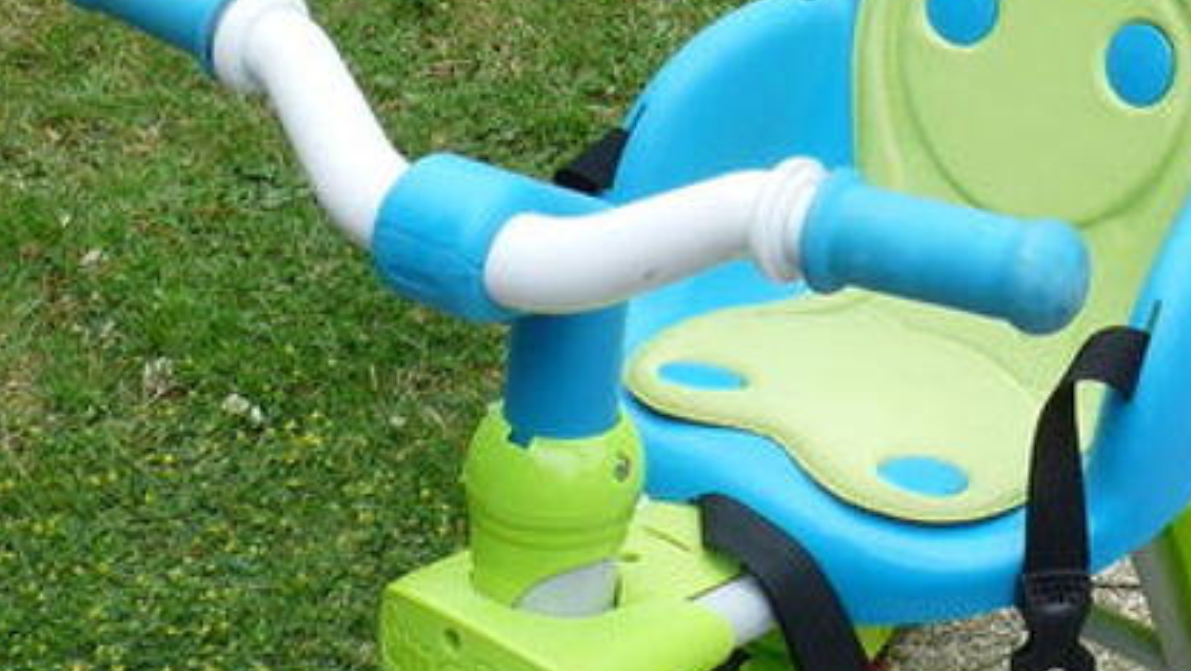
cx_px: 1117
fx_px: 2970
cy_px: -264
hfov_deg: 22.0
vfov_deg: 12.4
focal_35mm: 94
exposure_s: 1/200
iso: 100
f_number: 5
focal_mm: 4.8
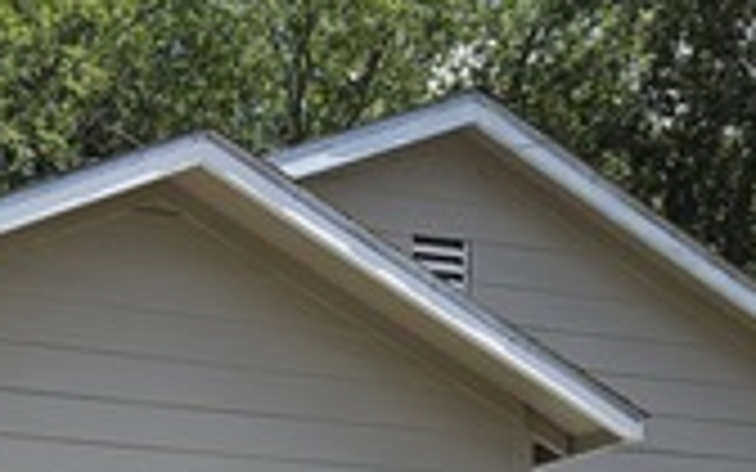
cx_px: 9
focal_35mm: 93
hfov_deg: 21.6
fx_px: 1916
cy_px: 931
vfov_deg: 12.5
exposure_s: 1/6571
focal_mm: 6.5
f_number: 1.4
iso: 64
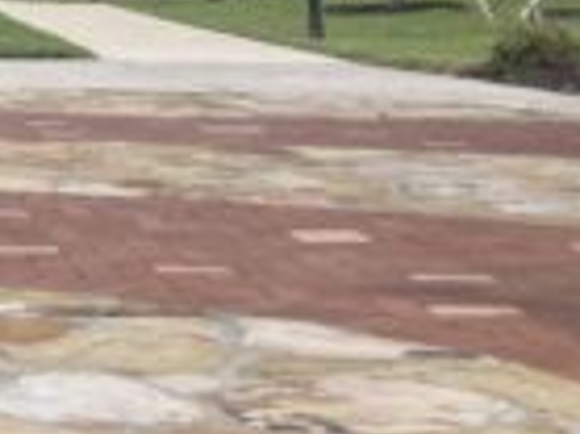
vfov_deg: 11.3
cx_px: -225
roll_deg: -0.7
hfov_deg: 15.3
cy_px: -384
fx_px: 2026
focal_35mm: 121
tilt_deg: +10.1
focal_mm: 3.99
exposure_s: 1/2667
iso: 20
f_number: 1.8
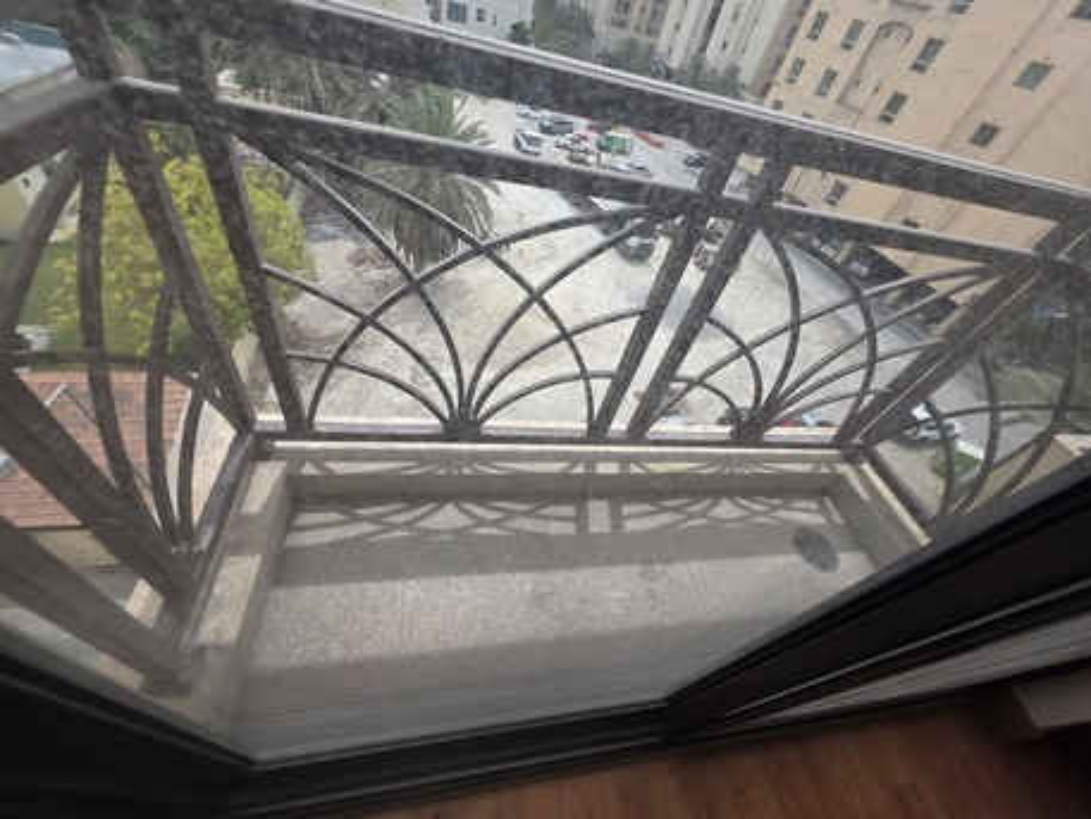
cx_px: 546
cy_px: 410
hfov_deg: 106.2
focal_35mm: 13
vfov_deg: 89.9
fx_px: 410
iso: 40
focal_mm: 2.2
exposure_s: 1/1580
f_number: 1.9
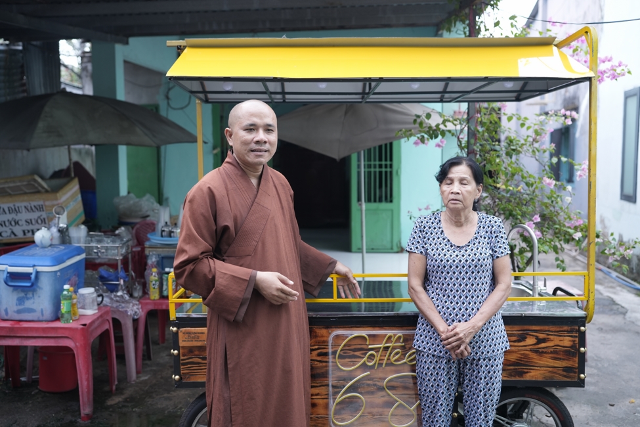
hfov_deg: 54.4
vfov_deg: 37.9
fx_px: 622
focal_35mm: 35
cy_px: 214
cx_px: 320
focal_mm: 35
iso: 320
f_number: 2.8
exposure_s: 1/400
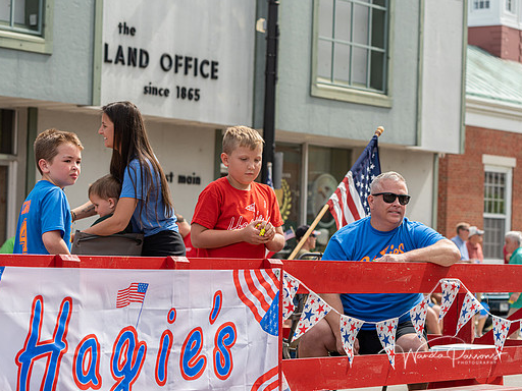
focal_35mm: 109
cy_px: 196
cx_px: 251
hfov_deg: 18.0
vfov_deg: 13.6
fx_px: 1644
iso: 400
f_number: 6.3
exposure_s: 1/1250
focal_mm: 100
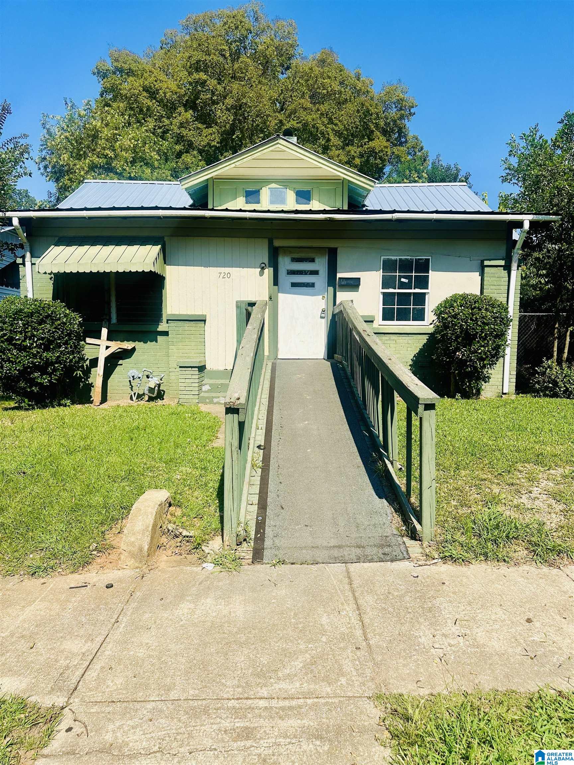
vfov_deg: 71.6
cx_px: 287
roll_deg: -0.9
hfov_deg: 56.8
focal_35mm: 24
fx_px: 531
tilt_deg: -4.9
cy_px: 382
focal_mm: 6.86
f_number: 1.78
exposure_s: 1/5263
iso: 80
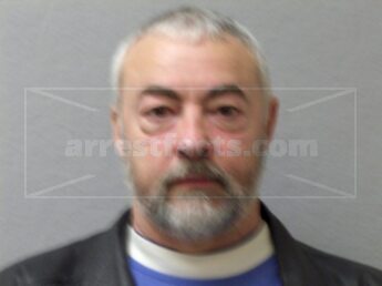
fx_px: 1113
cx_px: 191
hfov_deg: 19.5
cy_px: 143
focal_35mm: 101
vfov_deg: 14.6
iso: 200
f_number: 4
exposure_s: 1/23.9
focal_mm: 20.7
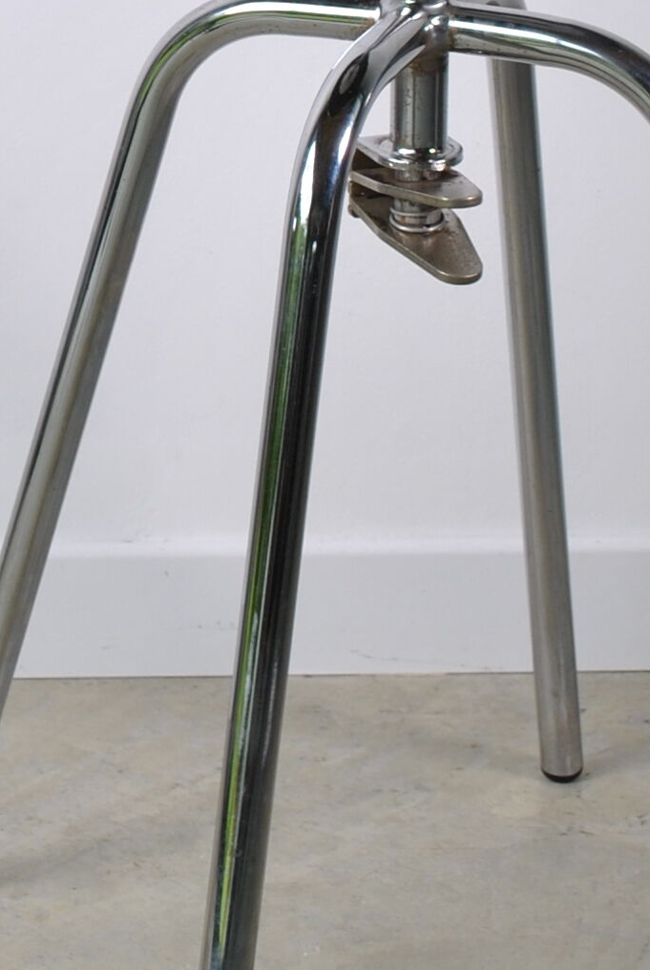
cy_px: -52
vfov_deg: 14.6
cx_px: 106
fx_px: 3699
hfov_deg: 10.0
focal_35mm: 137
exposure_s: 1/50
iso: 100
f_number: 5.6
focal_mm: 24
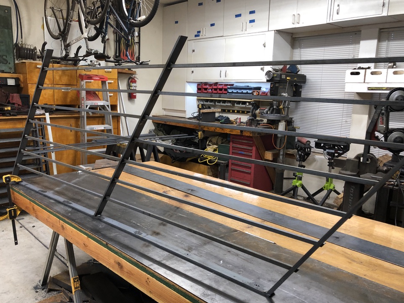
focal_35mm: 30
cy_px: 154
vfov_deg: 46.8
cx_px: 188
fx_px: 350
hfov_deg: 59.9
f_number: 1.8
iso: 40
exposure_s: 1/20
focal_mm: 4
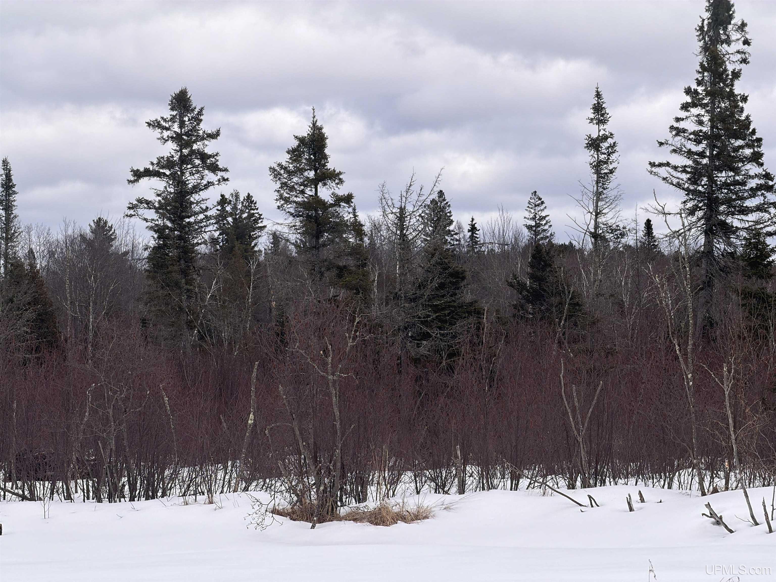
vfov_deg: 14.8
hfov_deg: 19.6
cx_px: 388
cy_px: 291
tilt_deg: +2.7
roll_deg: +1.4
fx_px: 2242
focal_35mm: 100
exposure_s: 1/686
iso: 20
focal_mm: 16.89
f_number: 2.8
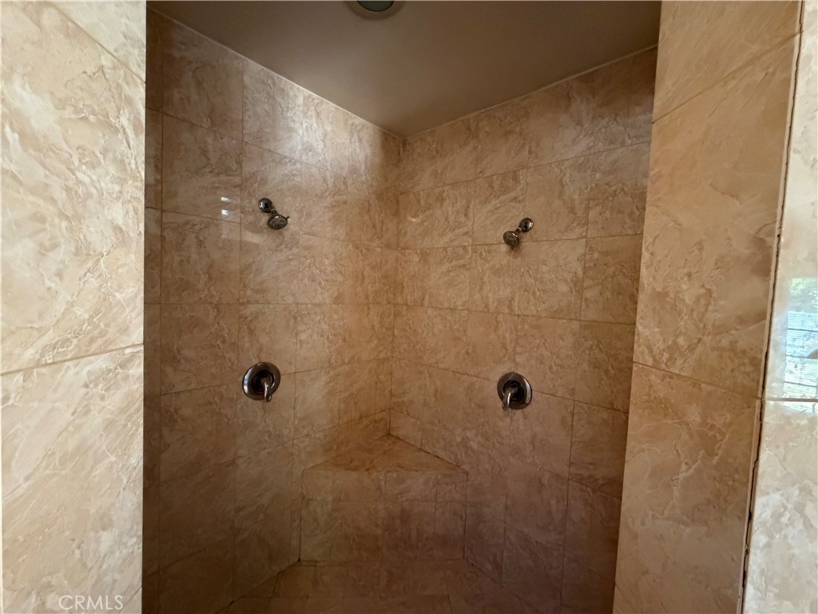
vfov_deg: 85.7
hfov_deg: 102.1
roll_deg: -2.5
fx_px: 331
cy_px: 307
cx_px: 409
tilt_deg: -3.2
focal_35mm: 14
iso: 1000
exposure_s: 1/60
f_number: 2.2
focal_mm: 2.22
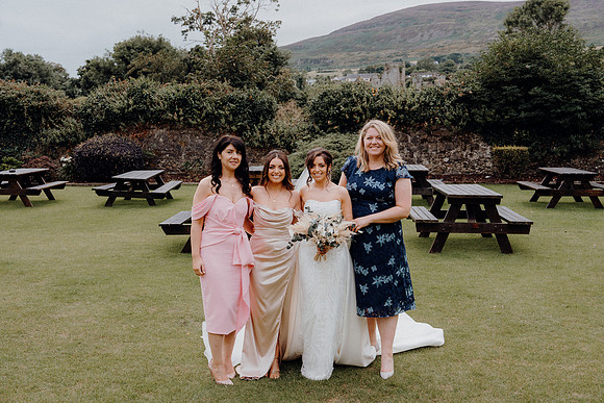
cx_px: 302
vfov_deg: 31.9
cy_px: 202
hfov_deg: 46.4
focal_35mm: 42
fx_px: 705
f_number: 6.3
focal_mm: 42
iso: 125
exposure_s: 1/160
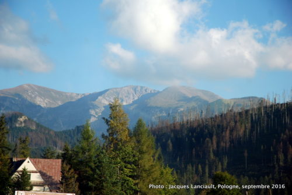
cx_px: 146
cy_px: 98
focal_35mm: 105
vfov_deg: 13.1
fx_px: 853
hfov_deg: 19.4
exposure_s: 1/250
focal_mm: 70
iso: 100
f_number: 4.5
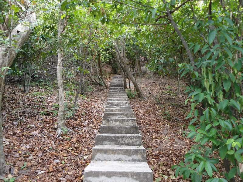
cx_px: 122
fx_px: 183
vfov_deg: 53.1
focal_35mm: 26
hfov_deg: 67.3
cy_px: 91
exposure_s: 1/100
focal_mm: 4.7
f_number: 2.8
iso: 80
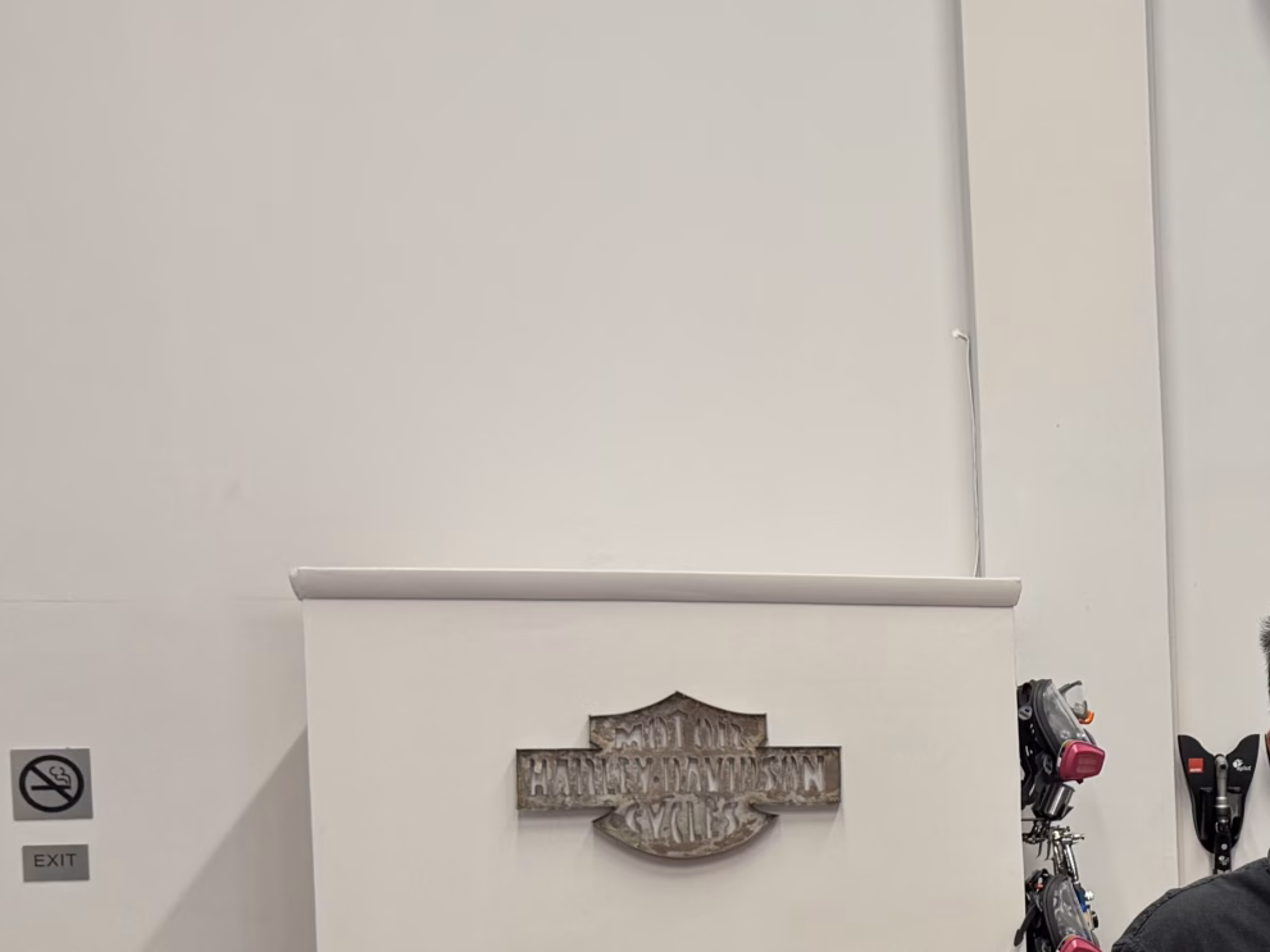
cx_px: 1502
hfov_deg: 27.6
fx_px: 2274
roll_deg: +1.8
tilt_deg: -2.6
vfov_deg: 23.0
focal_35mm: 62
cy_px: 858
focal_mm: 6.76
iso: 160
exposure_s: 1/60
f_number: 1.78
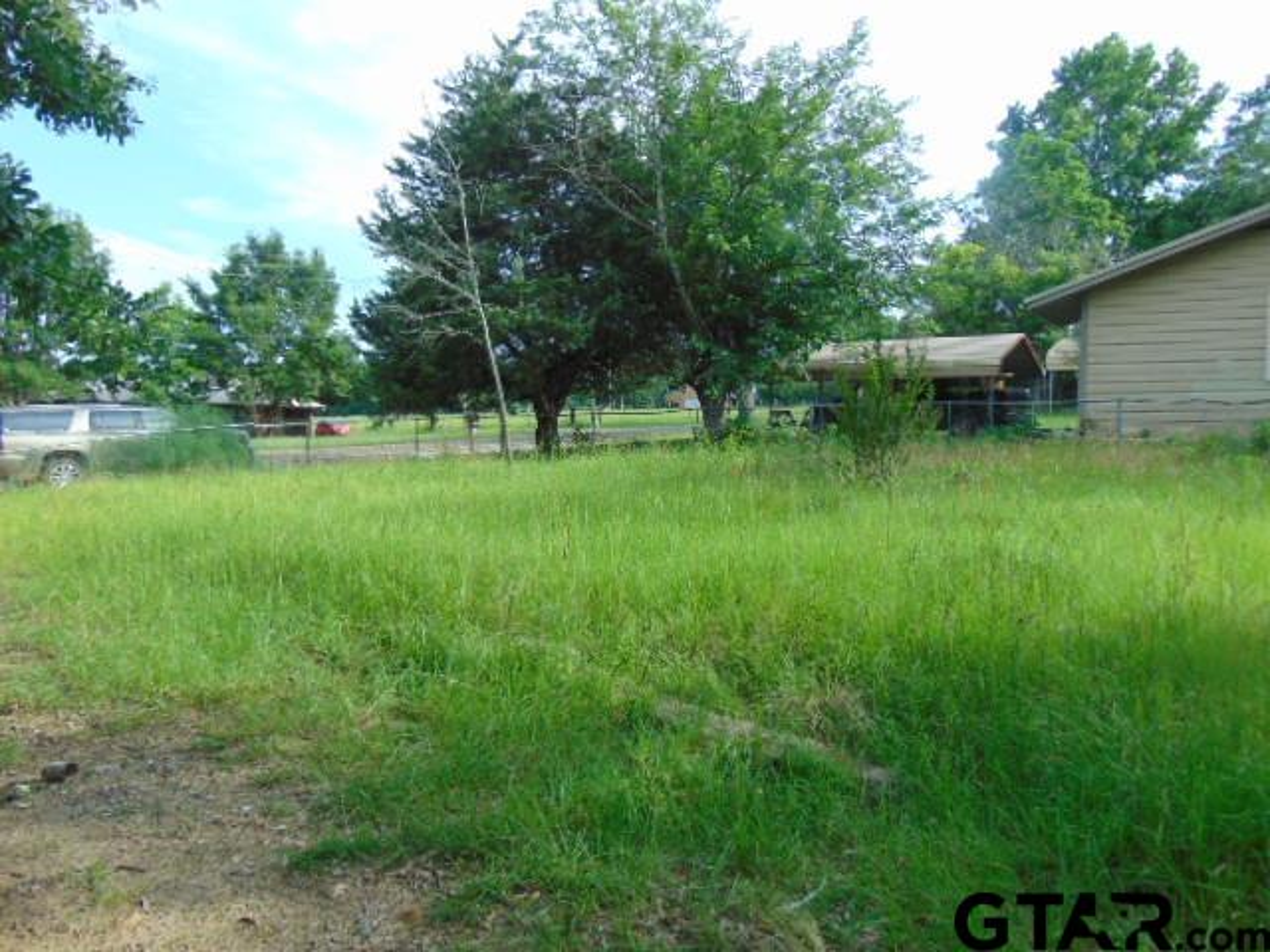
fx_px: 917
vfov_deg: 54.9
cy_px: 476
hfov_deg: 69.4
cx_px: 635
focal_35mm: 25
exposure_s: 1/500
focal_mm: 4.5
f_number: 3
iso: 80
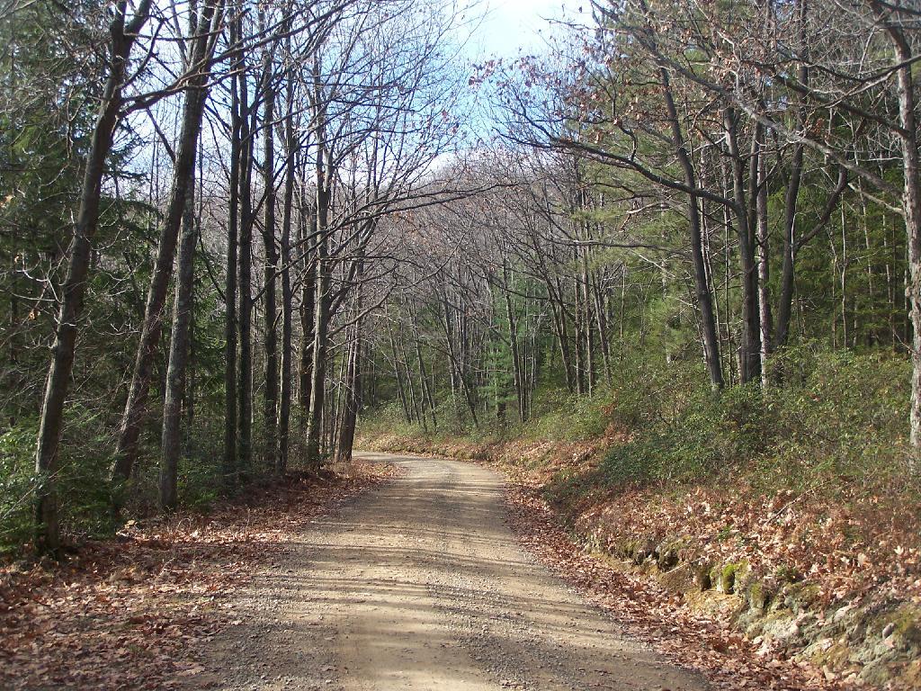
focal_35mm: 56
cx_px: 460
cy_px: 346
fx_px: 1490
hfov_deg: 34.3
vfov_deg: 26.1
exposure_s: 1/400
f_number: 3.1
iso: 100
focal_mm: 9.3
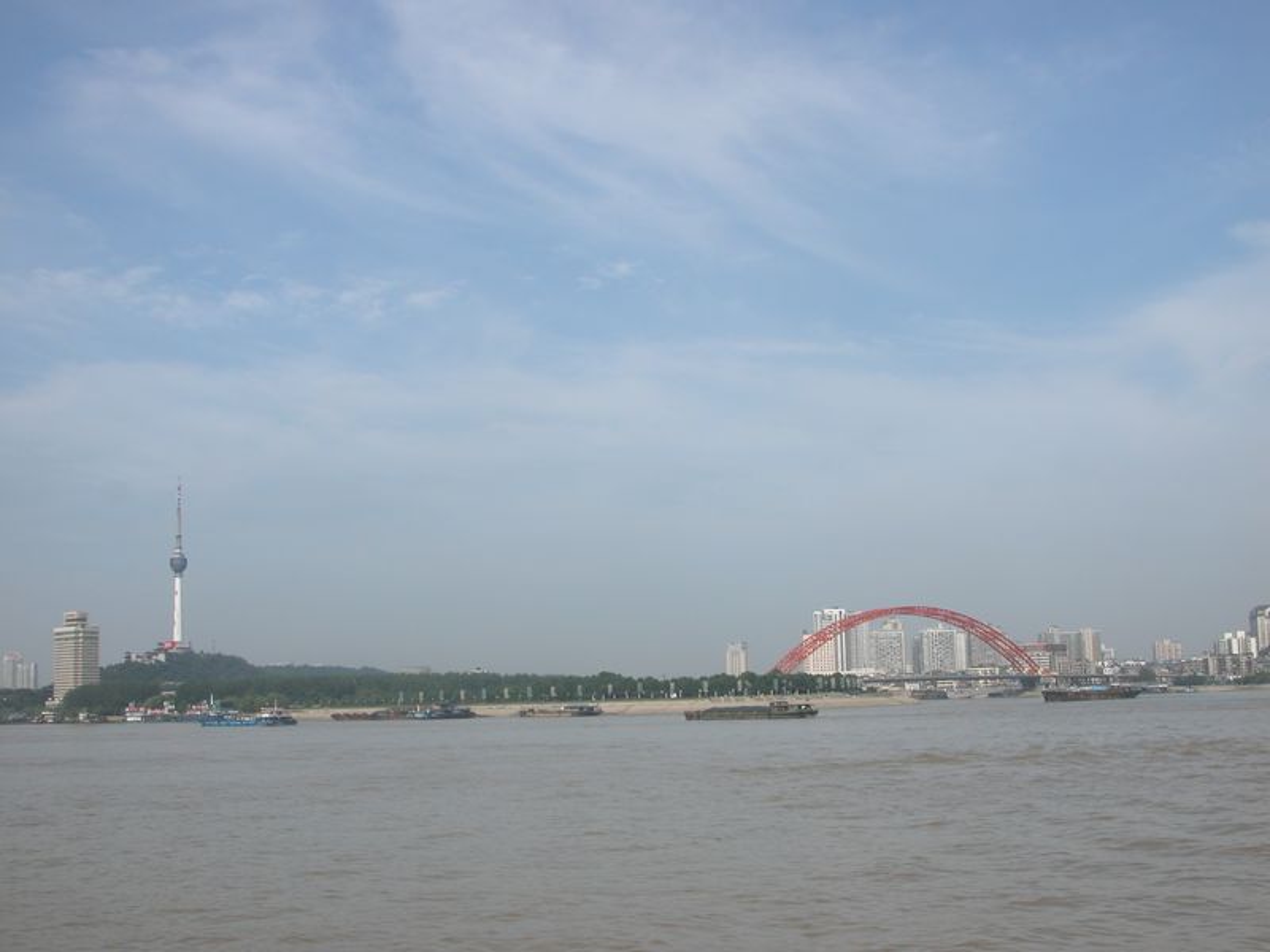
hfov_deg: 44.8
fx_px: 1541
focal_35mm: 42
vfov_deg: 34.3
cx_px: 635
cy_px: 476
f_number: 7.3
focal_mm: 10.7
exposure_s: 1/378
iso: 100
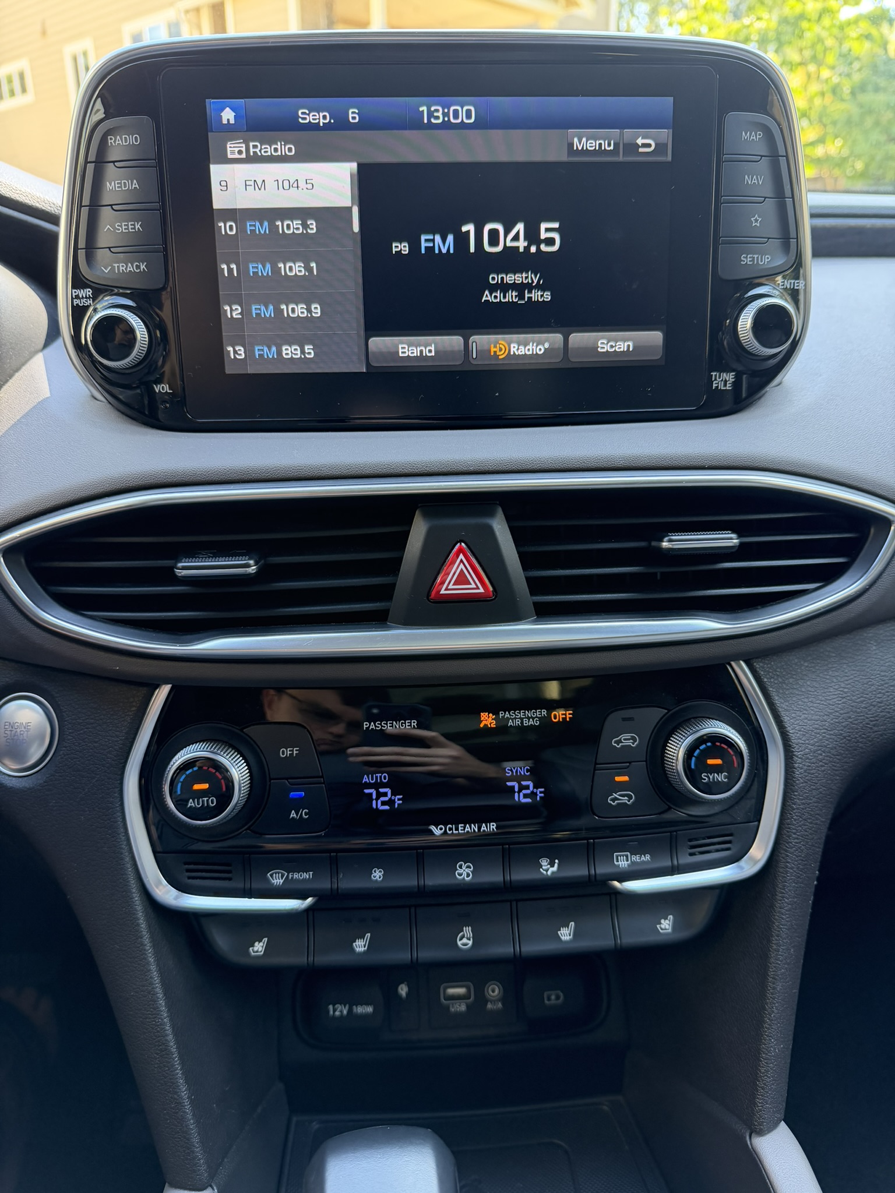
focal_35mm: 24
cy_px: 596
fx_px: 827
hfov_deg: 56.8
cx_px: 448
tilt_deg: -22.8
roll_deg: +0.2
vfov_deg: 71.6
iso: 200
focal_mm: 6.76
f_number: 1.78
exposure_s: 1/72
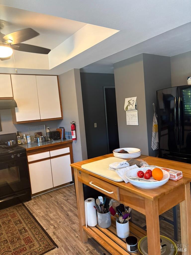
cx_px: 96
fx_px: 191
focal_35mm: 26
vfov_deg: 67.3
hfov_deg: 53.1
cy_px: 128
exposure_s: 1/60
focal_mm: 5.96
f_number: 1.6
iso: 250
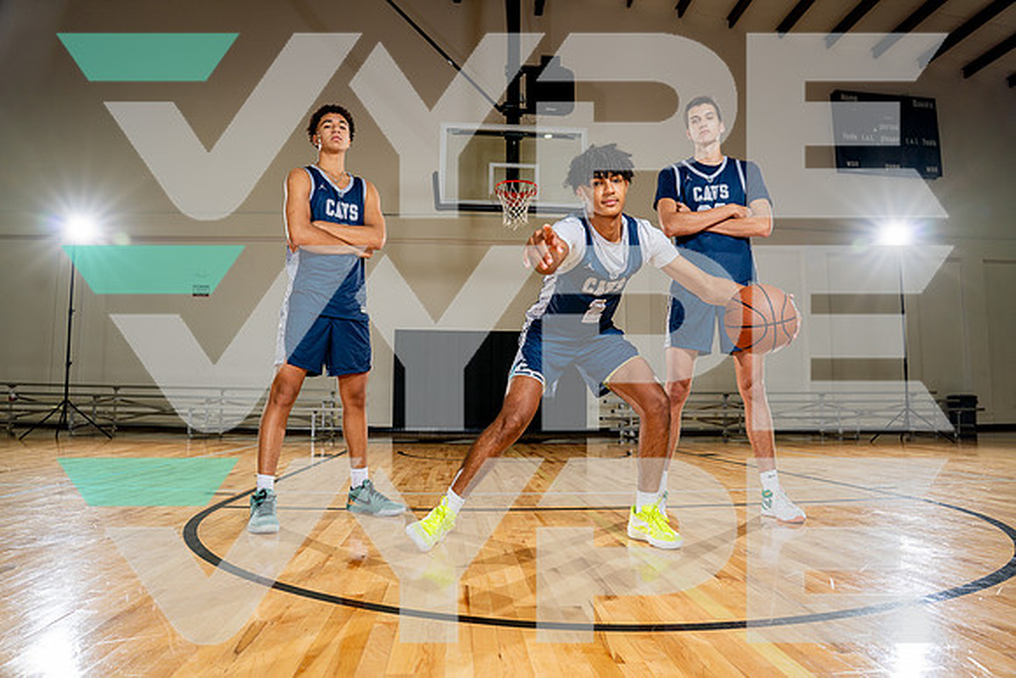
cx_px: 508
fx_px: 677
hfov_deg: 73.7
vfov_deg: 53.2
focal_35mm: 24
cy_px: 339
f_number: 5.6
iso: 200
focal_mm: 24
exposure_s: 1/250
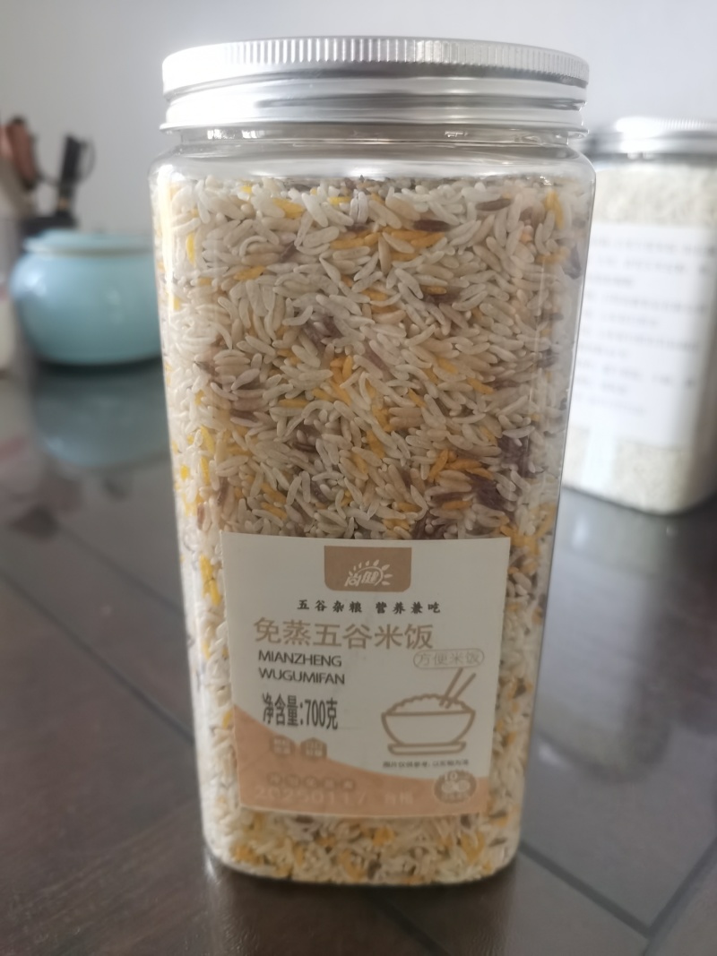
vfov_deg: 65.3
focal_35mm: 27
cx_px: 358
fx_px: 746
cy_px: 478
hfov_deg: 51.3
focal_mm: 5.58
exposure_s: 1/50
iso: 250
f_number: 1.8
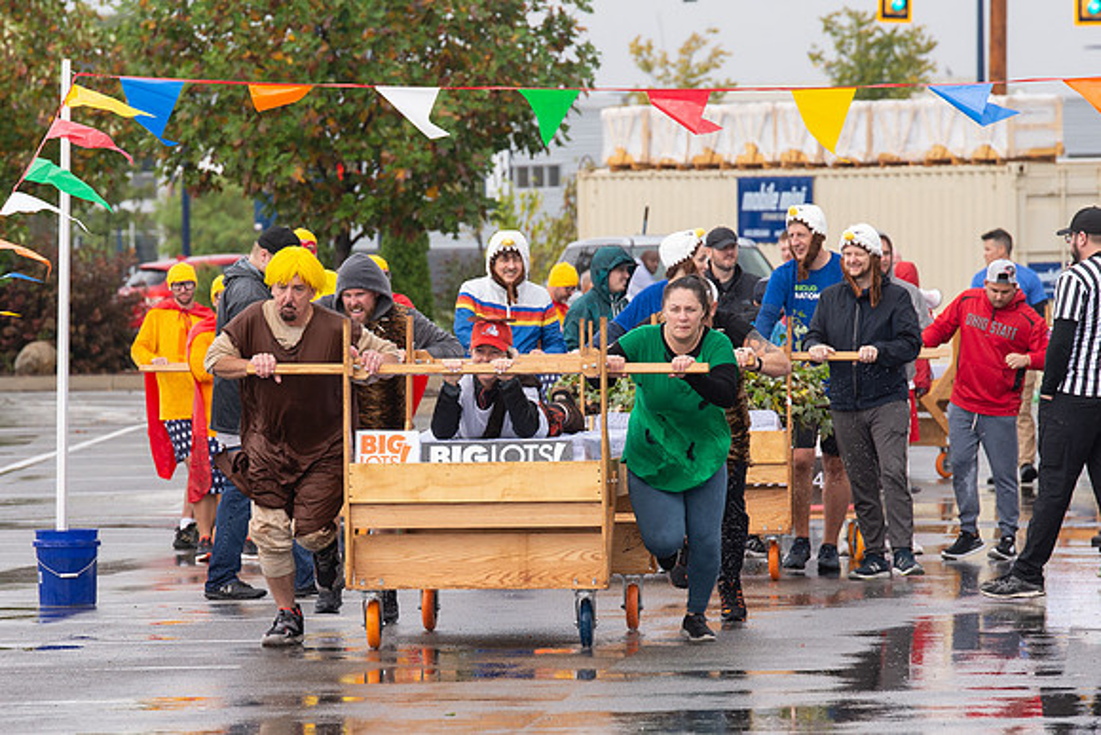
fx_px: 10328
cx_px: 451
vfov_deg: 4.1
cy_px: 523
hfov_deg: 6.1
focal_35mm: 338
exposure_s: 1/400
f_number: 7.1
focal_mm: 200
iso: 400
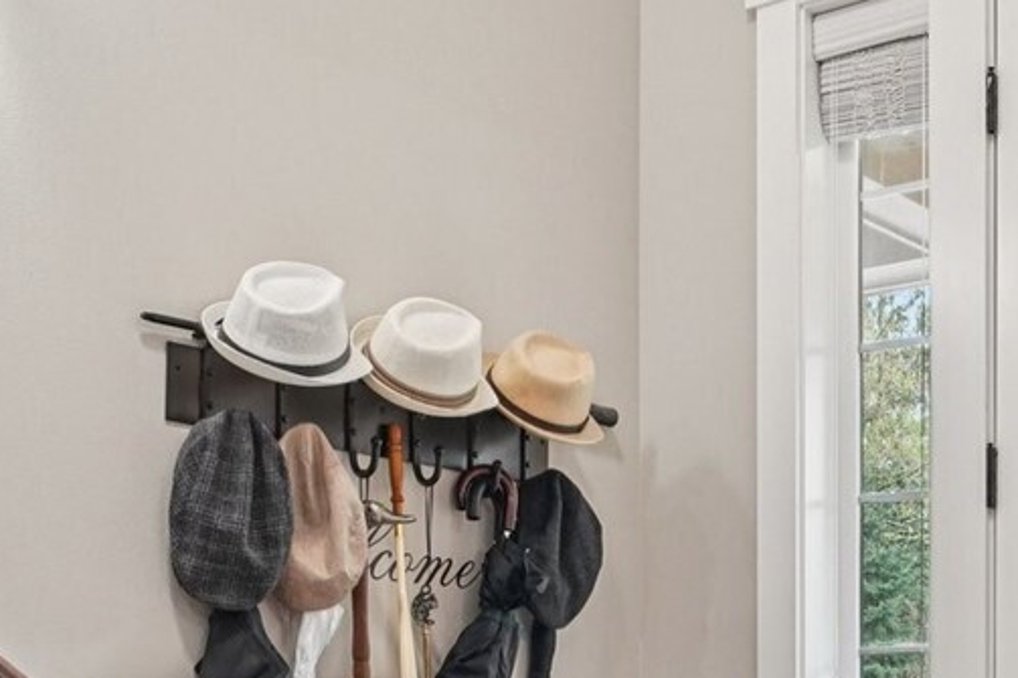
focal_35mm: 54
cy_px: 784
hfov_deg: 36.2
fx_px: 1526
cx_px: 732
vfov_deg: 23.2
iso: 1600
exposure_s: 1/15
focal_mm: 16
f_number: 8
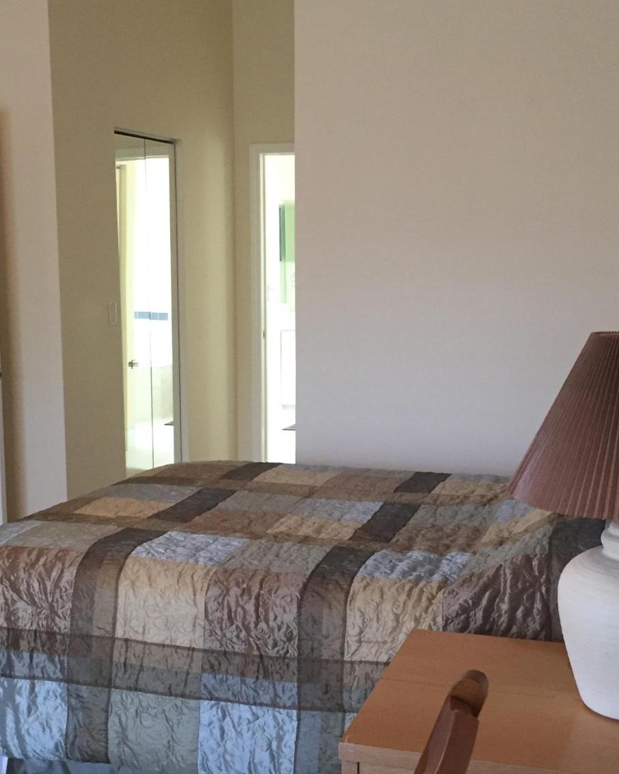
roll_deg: -0.4
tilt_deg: -9.6
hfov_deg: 30.3
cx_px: 320
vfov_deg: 37.3
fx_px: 1145
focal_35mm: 50
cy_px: 424
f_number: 2.2
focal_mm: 4.15
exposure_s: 1/30
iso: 200
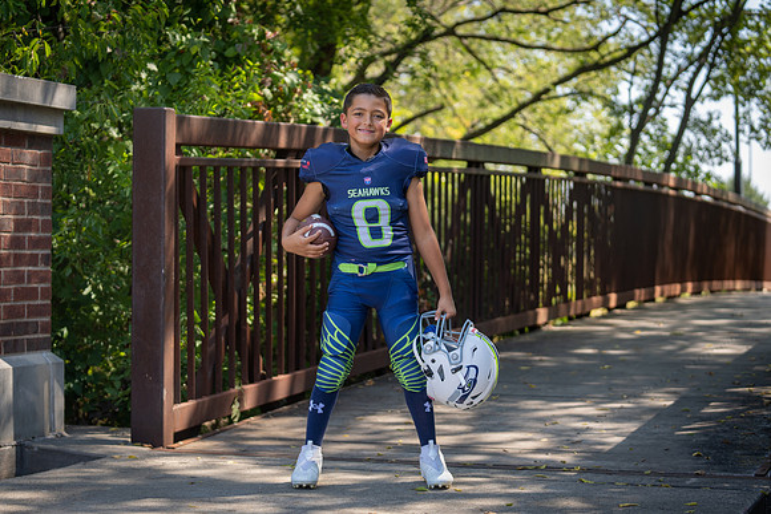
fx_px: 1627
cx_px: 383
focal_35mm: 76
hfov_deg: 26.7
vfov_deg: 18.0
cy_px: 271
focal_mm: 70
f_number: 2.8
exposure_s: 1/320
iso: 100
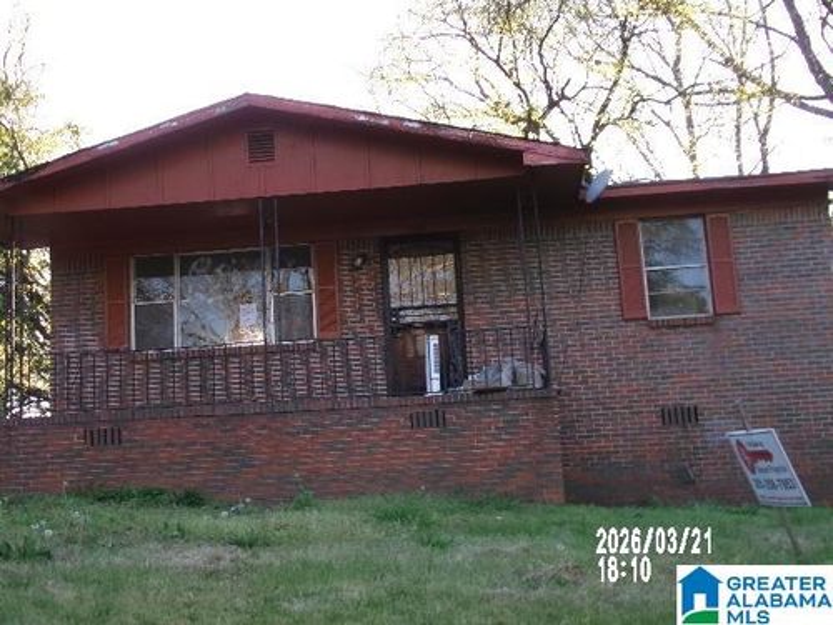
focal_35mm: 48
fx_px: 1155
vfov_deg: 30.3
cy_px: 312
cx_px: 416
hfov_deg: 39.7
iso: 100
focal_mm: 8.5
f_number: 4.2
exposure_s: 1/70
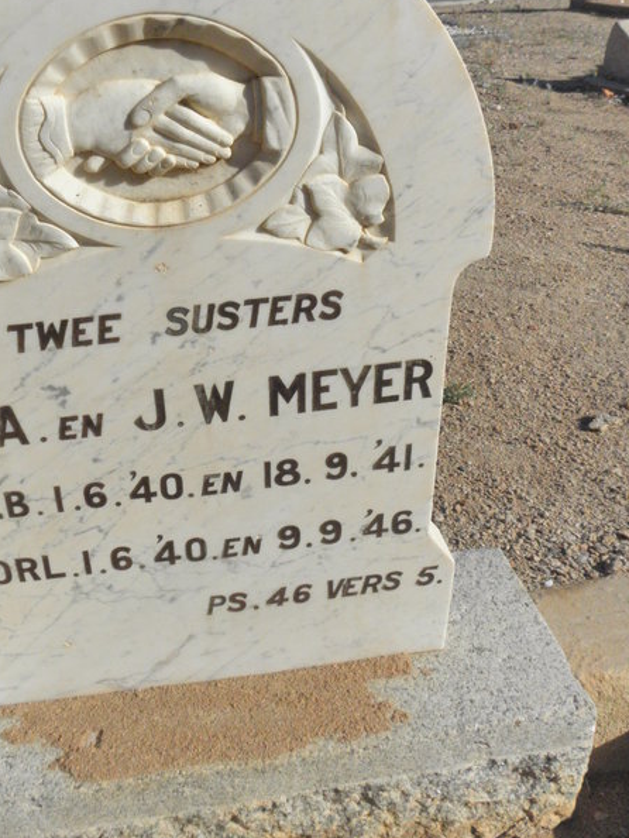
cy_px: 364
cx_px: 228
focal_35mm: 35
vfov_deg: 52.5
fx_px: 847
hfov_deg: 40.4
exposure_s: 1/1250
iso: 200
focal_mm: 4.6
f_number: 6.3
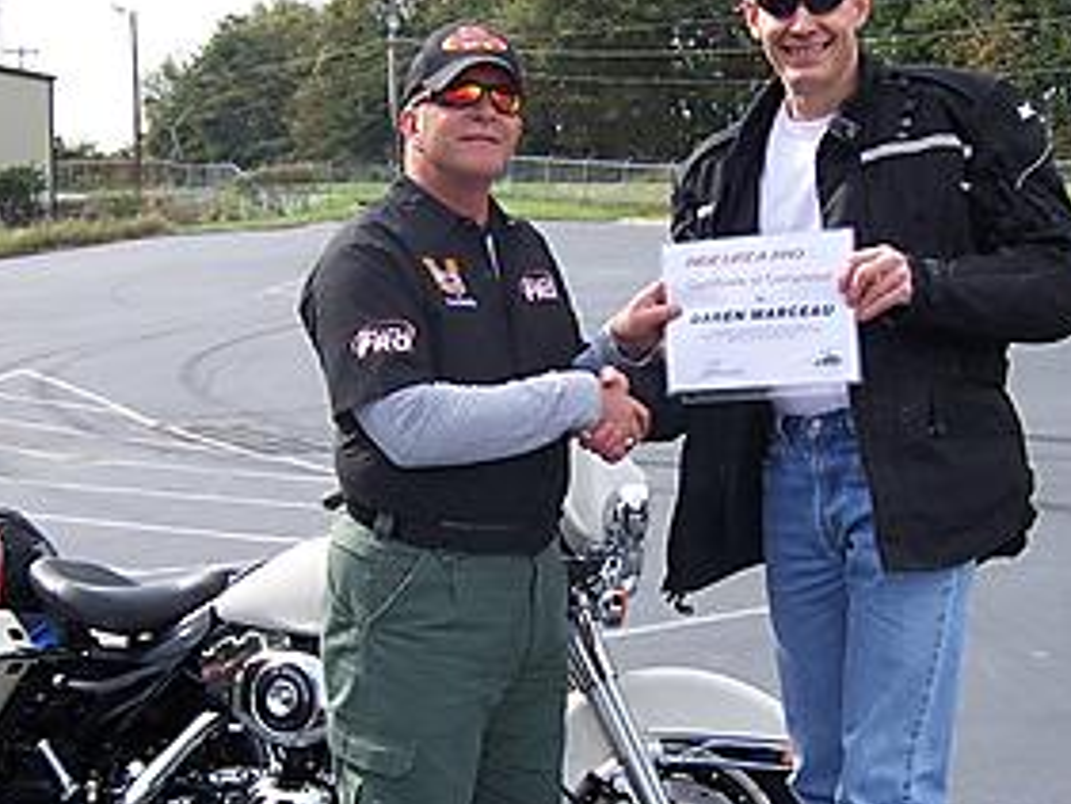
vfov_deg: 22.9
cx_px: 511
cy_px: 438
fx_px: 1981
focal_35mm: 64
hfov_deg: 30.2
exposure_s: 1/350
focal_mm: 6.7
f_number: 4
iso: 80
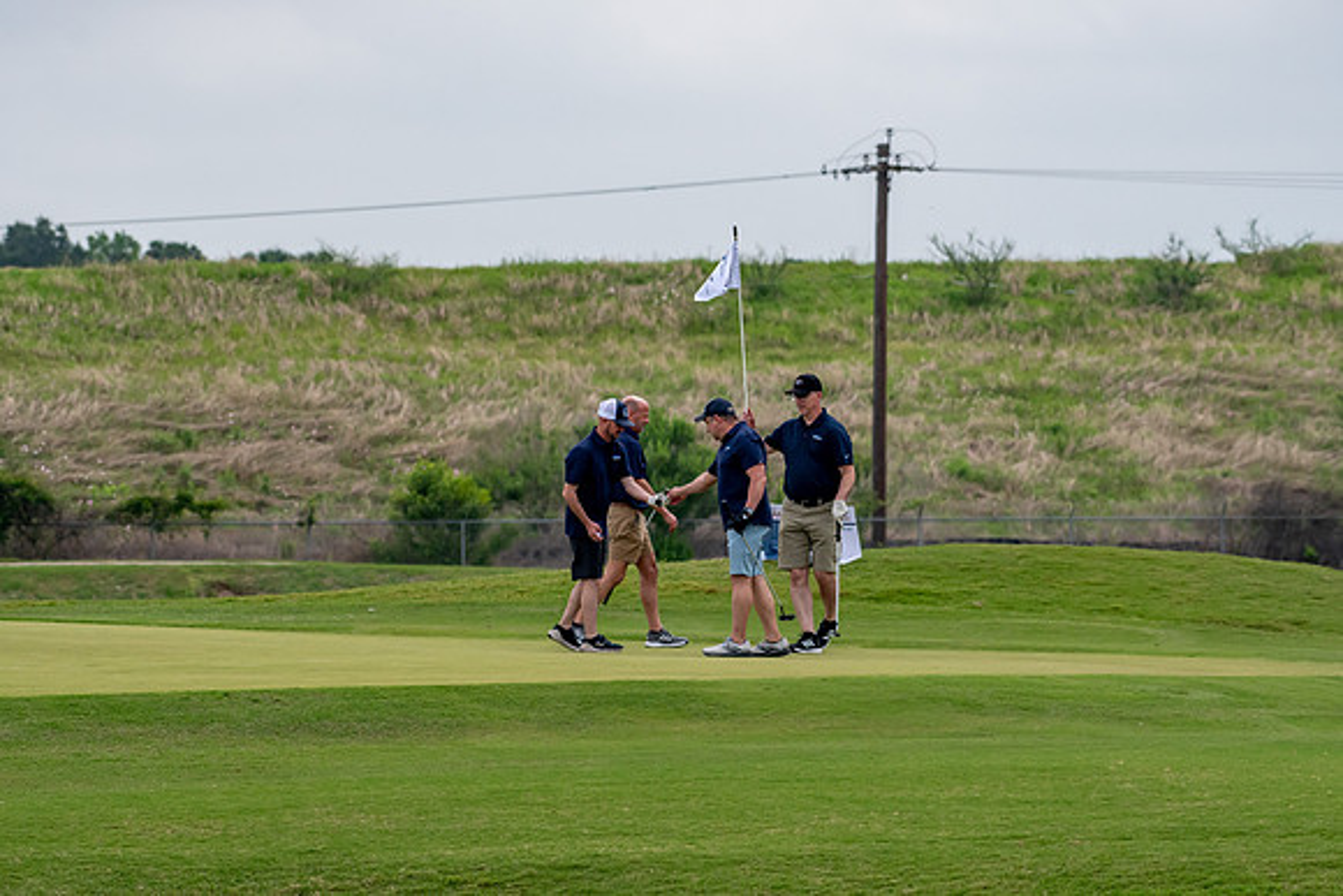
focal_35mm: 315
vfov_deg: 4.4
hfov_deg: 6.5
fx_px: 11753
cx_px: 672
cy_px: 448
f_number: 6.3
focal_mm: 210
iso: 500
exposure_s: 1/2000
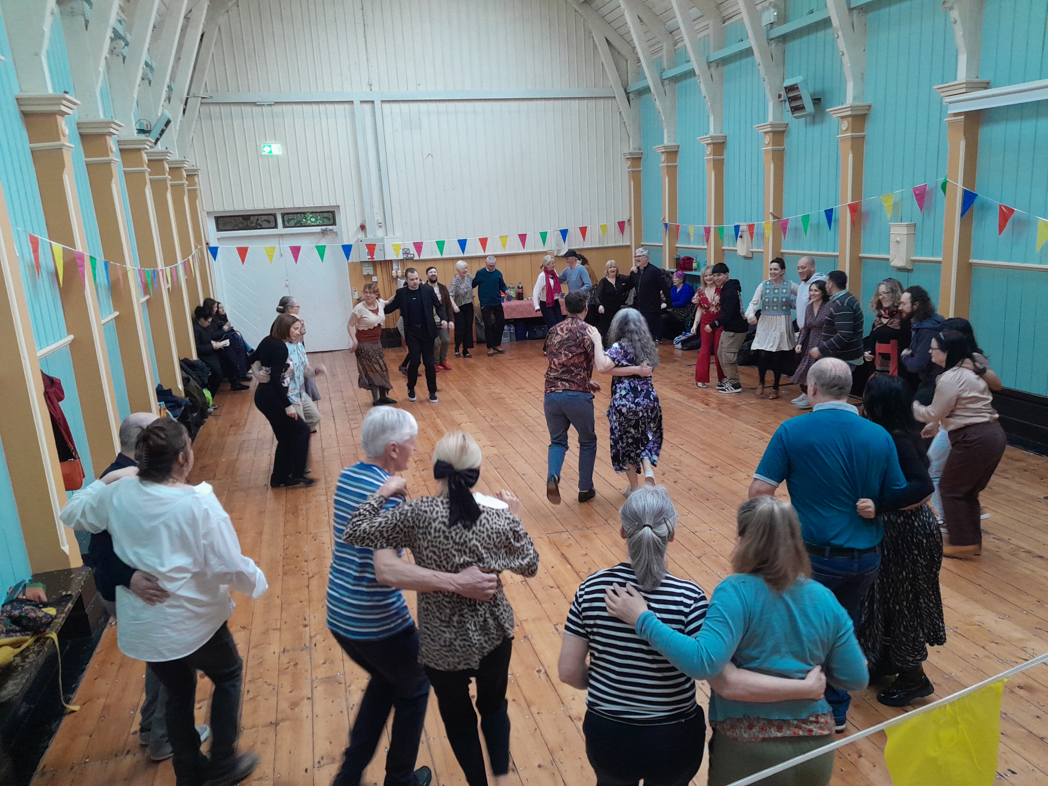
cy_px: 393
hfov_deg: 65.3
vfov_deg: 51.4
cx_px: 524
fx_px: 817
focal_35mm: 27
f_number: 1.8
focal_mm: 4
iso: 320
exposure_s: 1/50
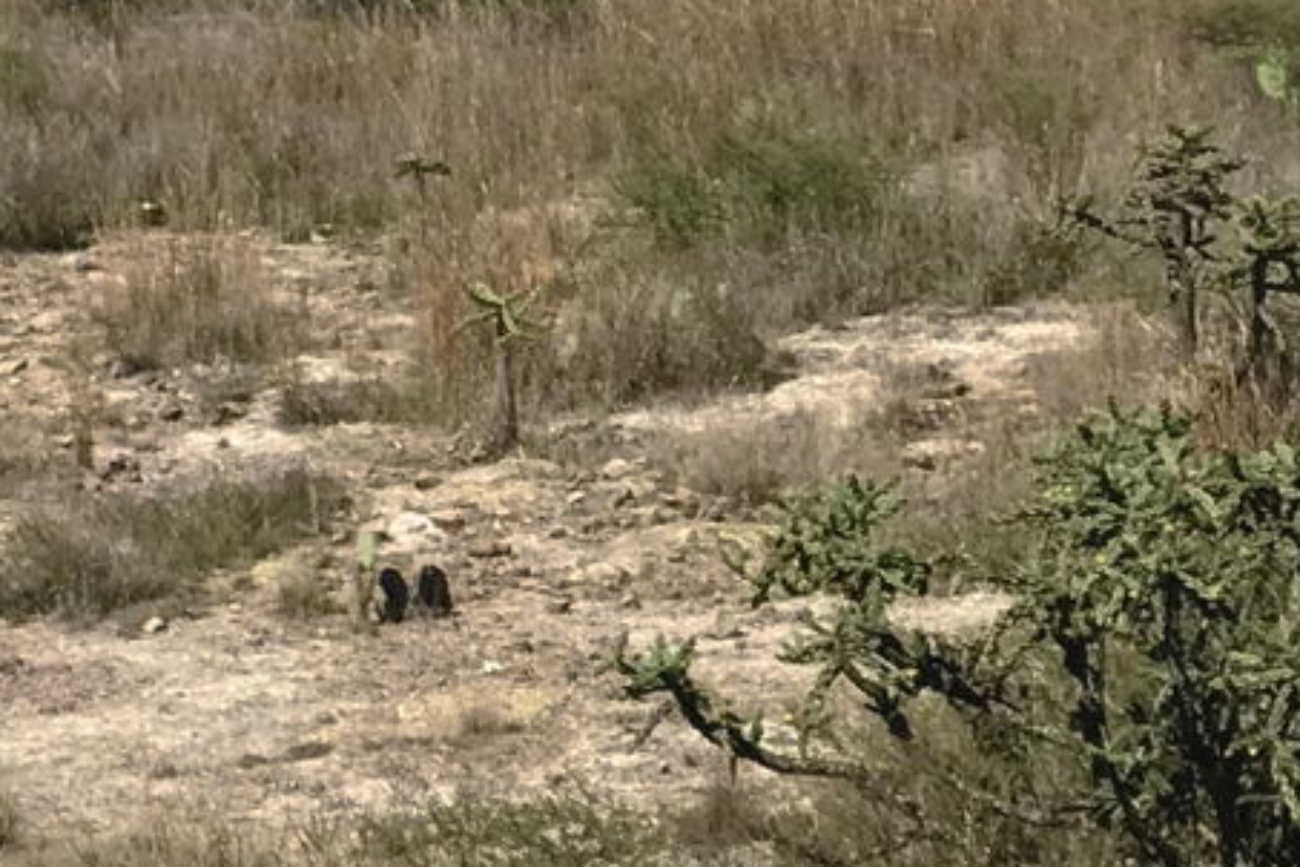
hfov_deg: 8.0
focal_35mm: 251
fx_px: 9063
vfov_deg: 5.5
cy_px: 287
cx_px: -858
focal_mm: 6.6
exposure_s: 1/948
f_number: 2.8
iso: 20
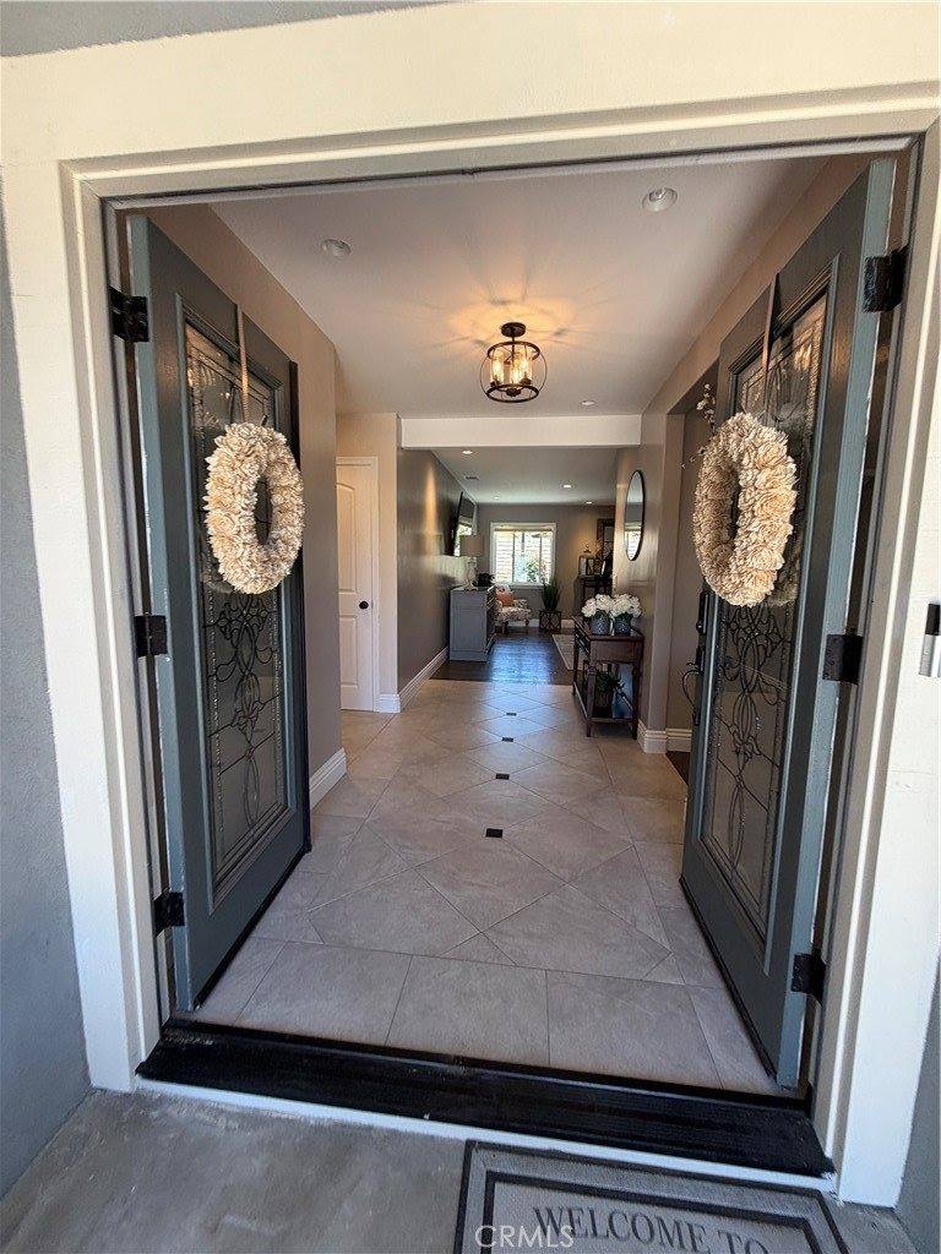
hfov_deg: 85.7
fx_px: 507
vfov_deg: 102.1
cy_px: 627
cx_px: 470
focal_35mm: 14
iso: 64
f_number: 2.2
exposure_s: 1/121
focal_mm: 2.22
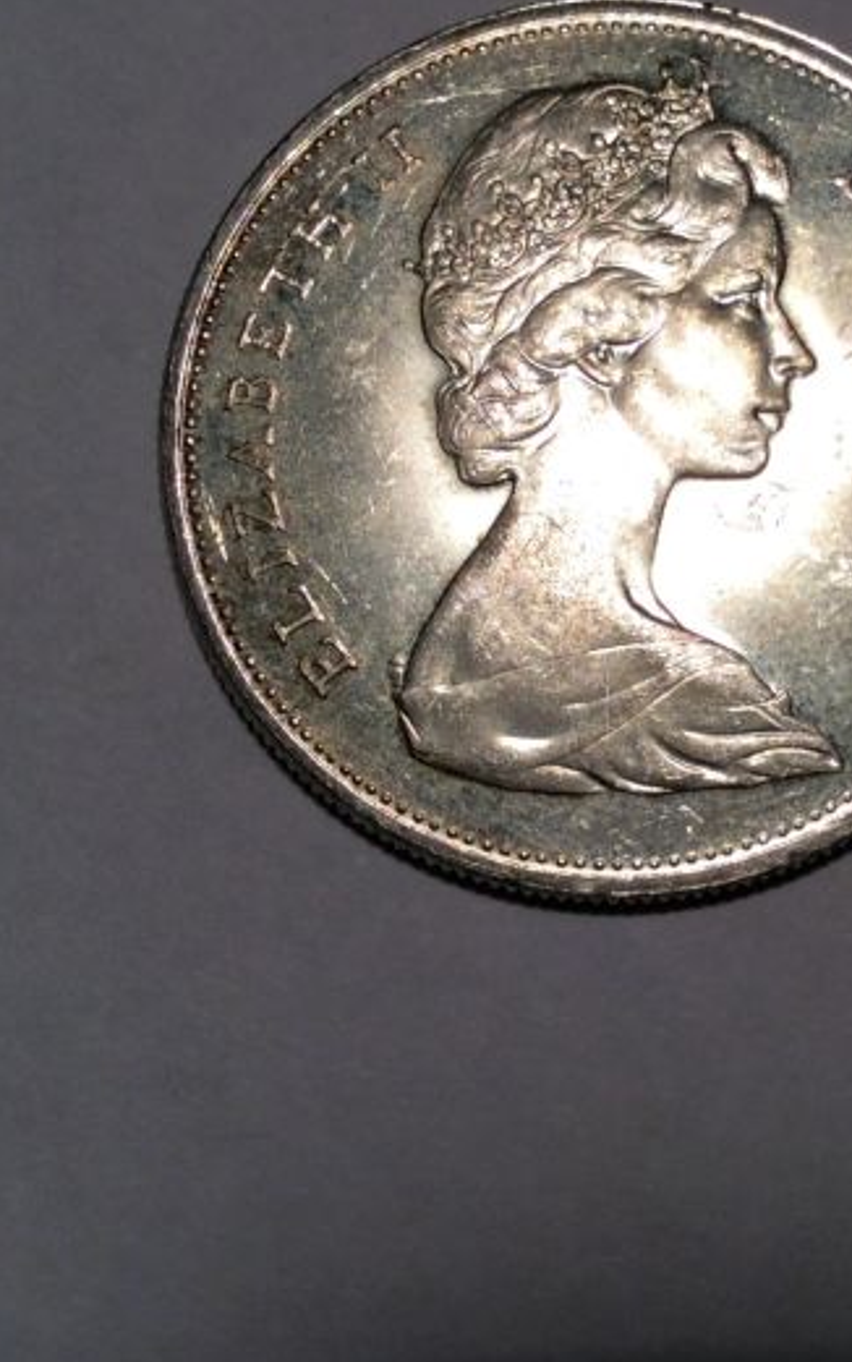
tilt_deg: -79.5
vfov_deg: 31.3
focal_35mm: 65
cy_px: 488
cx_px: 612
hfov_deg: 19.9
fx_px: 2413
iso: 32
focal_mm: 3.3
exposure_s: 1/132
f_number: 2.4
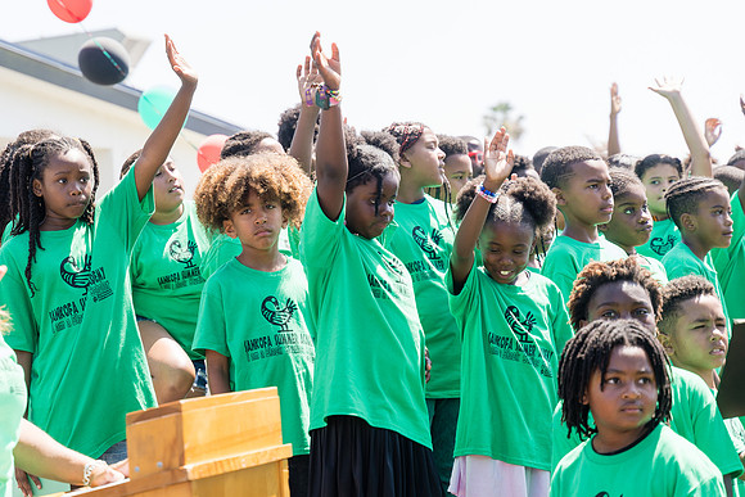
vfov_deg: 13.2
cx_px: 273
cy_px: 176
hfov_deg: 19.6
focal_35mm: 104
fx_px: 2152
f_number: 4
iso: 100
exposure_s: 1/320
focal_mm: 75
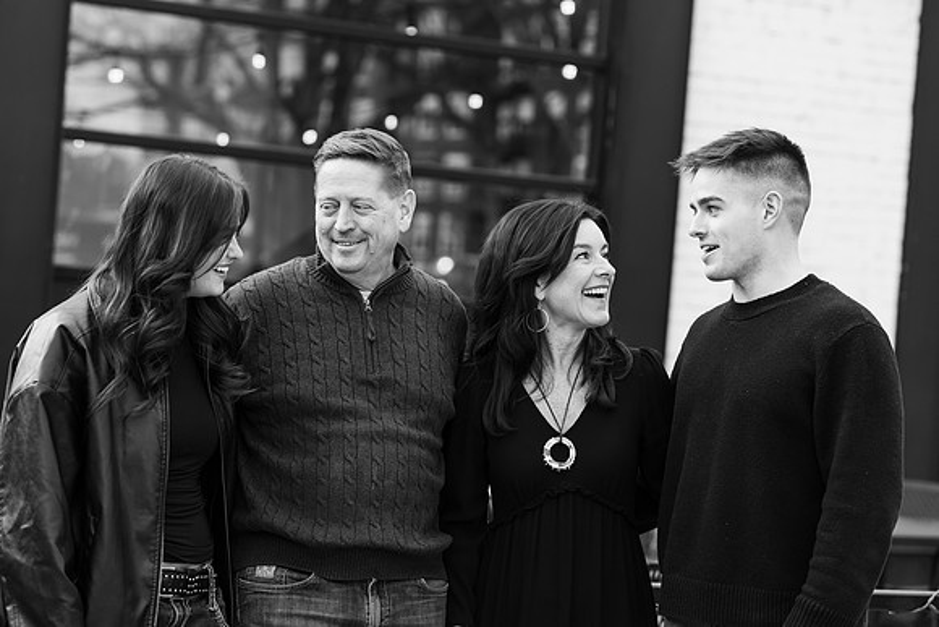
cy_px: 314
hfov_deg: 19.5
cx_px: 470
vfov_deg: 13.0
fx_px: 2739
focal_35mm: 105
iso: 640
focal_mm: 105
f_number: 4
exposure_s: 1/125
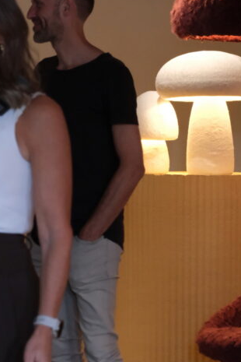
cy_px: 287
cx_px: 242
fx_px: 1657
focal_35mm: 165
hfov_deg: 8.3
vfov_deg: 12.4
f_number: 4.8
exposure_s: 1/125
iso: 3200
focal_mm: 50
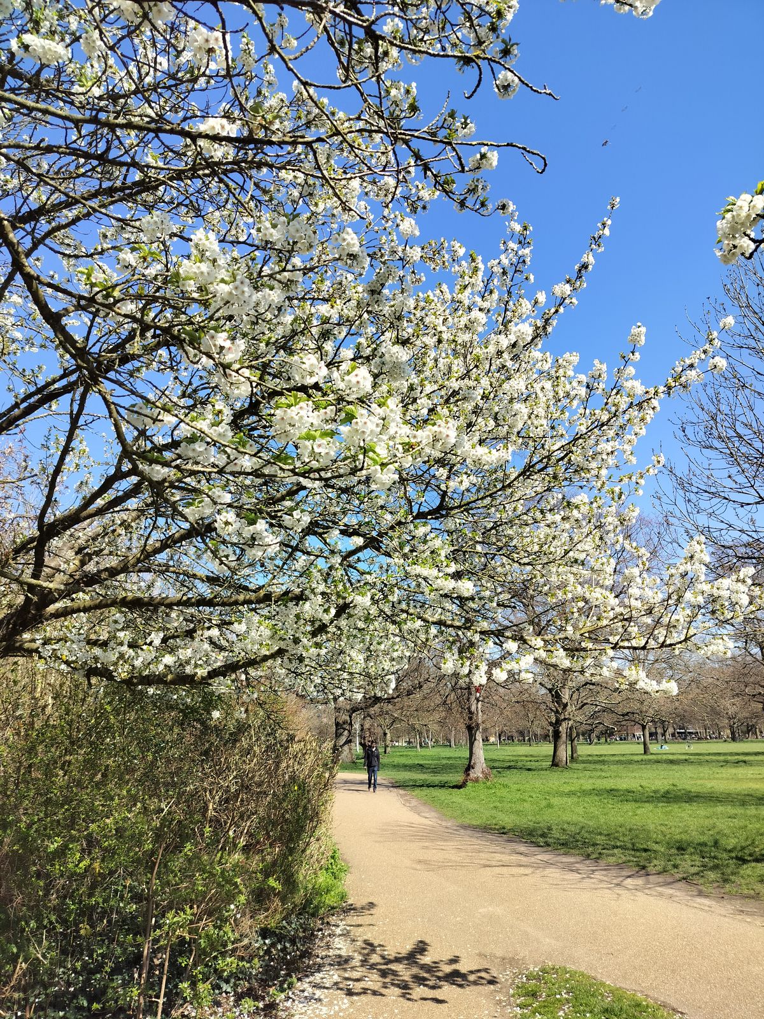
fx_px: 706
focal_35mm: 24
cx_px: 382
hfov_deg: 56.8
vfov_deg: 71.6
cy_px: 510
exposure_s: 1/565
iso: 100
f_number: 1.7
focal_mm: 5.24
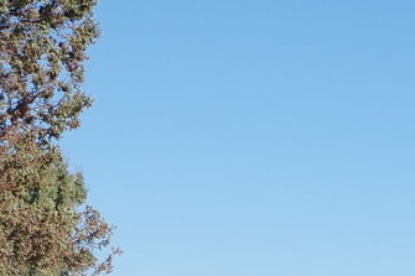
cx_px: 322
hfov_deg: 10.5
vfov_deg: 7.0
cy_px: 351
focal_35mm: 195
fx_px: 2247
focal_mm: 23
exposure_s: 1/160
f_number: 10
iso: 100
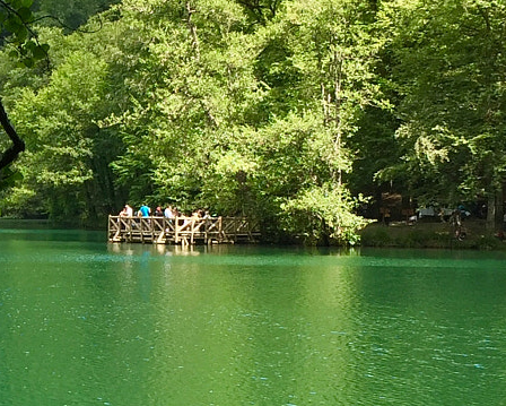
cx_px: -42
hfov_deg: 18.3
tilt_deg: -1.9
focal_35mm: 101
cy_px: 245
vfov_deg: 15.2
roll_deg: -1.0
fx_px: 1514
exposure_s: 1/353
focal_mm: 4.15
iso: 32
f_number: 2.2
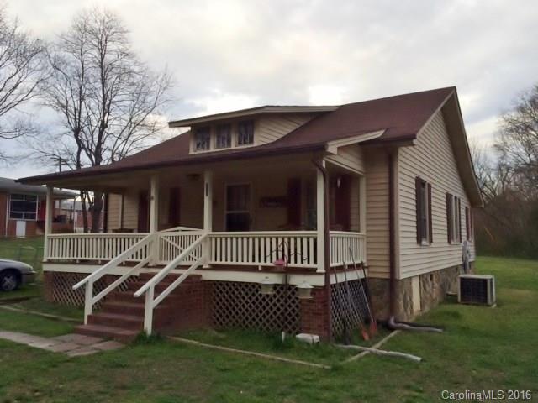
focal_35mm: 29
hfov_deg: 61.7
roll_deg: +0.0
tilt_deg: +5.4
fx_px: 451
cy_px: 202
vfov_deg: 48.2
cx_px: 269
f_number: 2.2
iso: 32
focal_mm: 4.15
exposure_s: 1/604
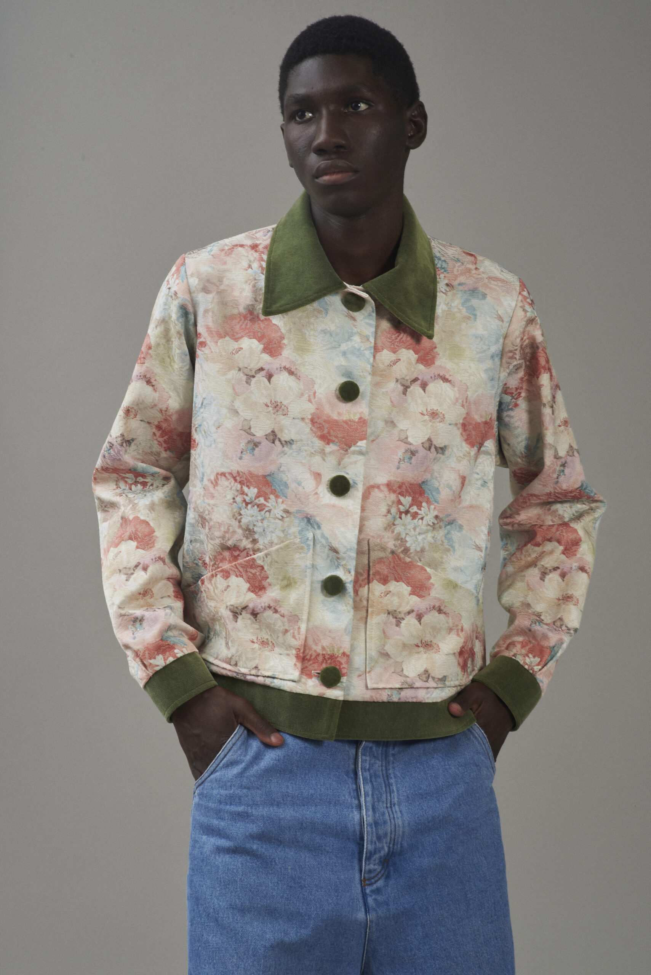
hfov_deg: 13.1
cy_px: 488
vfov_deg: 19.4
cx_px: 326
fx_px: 2845
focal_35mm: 105
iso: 200
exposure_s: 1/160
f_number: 13
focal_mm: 105
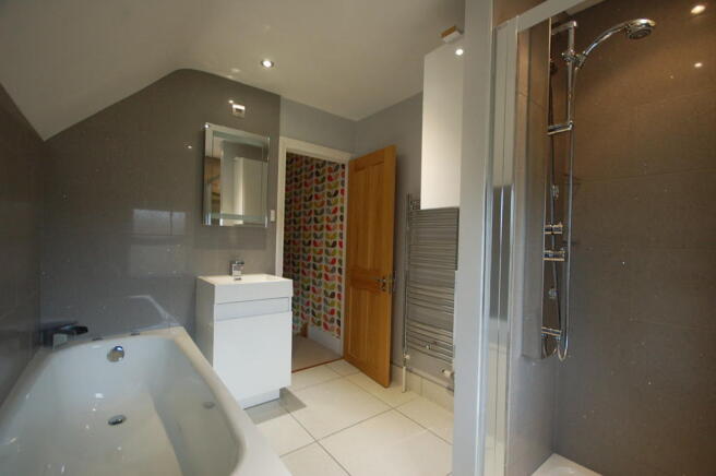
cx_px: 358
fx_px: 298
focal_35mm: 15
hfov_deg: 100.4
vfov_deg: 77.2
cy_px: 238
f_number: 4
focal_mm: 10
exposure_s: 1/30
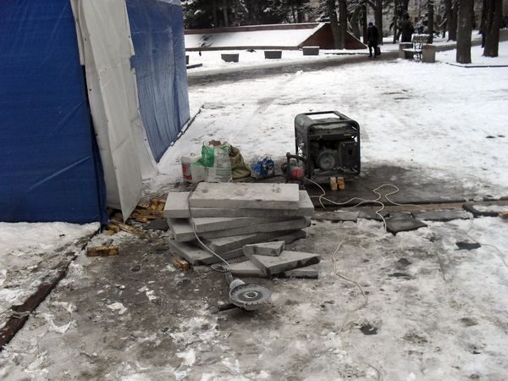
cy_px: 190
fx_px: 514
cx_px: 254
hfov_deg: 52.6
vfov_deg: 40.7
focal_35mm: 35
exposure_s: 1/500
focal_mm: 6.3
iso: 100
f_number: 3.2
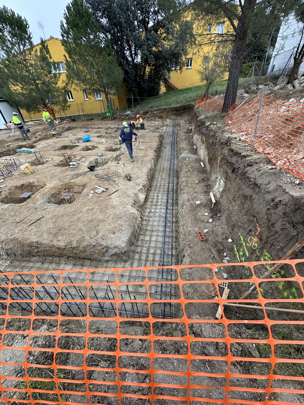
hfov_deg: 85.7
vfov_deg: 102.1
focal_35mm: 14
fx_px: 164
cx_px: 152
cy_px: 202
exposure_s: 1/186
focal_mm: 2.22
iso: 40
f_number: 2.2
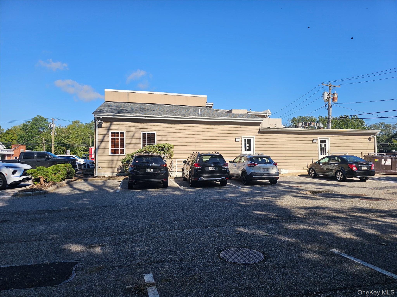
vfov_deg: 58.9
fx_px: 264
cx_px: 198
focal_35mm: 23
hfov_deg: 73.9
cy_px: 148
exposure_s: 1/775
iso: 10
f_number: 1.7
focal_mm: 6.3
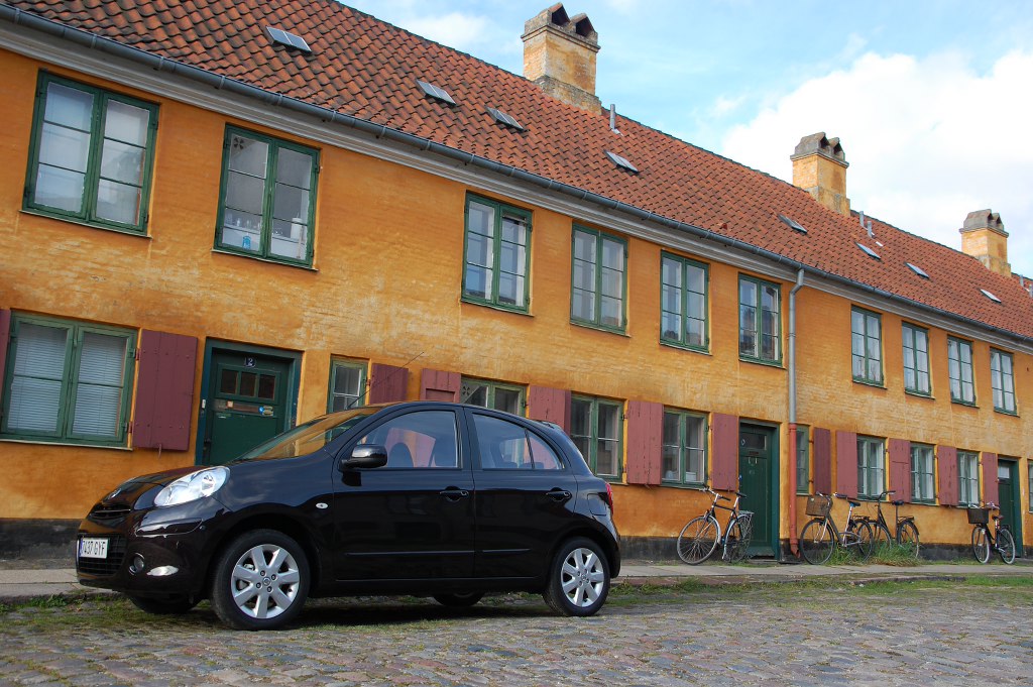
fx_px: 946
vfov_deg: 39.9
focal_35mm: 33
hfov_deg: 57.3
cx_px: 516
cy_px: 344
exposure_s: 1/160
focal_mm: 22
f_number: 7.1
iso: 200
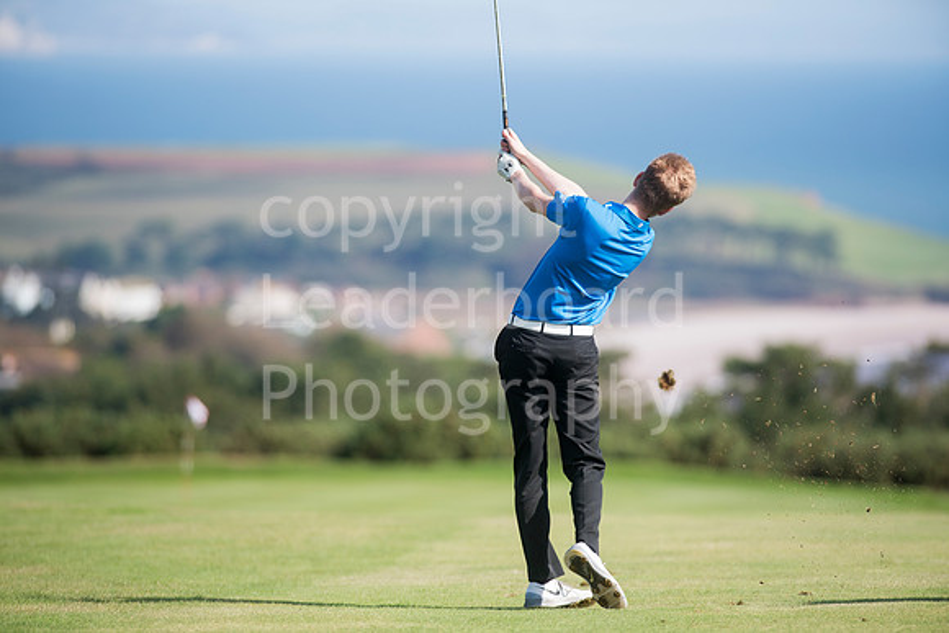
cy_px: 316
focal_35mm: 300
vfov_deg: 4.6
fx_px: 7910
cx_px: 474
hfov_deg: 6.9
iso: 400
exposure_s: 1/2500
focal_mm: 300
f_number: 4.5
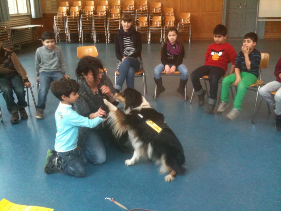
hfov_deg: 52.6
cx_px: 140
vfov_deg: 40.7
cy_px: 106
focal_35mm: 35
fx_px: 284
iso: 320
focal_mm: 3.85
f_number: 2.8
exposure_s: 1/17
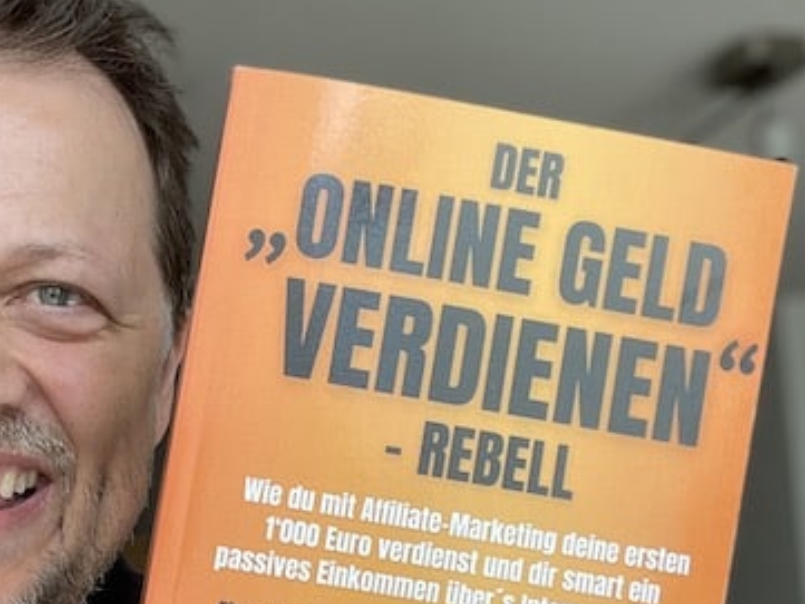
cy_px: 448
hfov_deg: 34.0
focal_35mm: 54
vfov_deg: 26.7
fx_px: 1256
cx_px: 109
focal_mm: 2.71
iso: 64
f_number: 2.2
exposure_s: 1/121
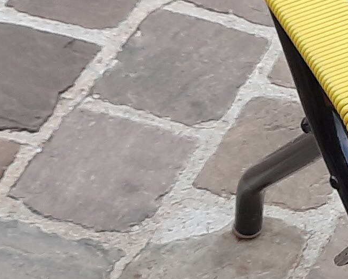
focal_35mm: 149
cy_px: 48
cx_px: 614
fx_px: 1535
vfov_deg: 10.3
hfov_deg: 12.0
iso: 32
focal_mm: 4.6
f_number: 2
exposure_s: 1/233
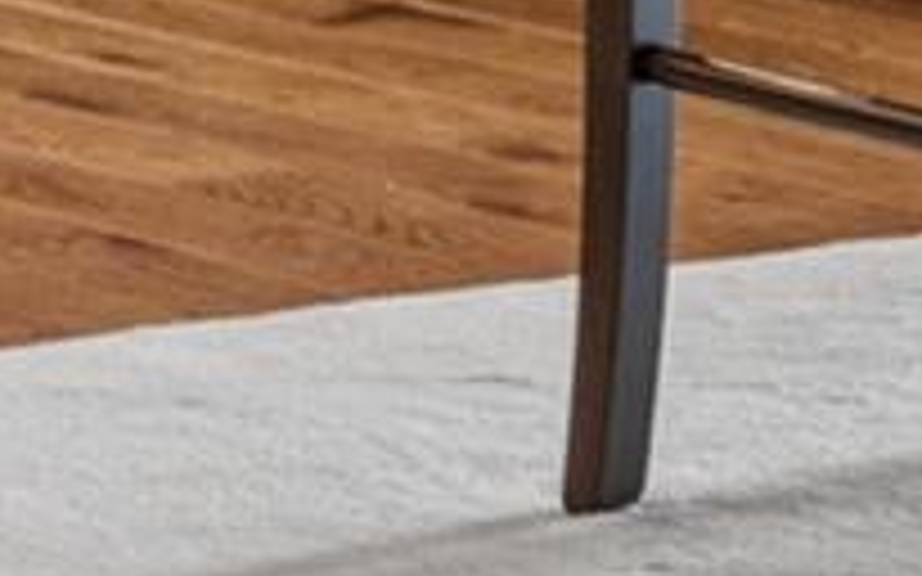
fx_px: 9998
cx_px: 2510
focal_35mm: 398
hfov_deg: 5.1
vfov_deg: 3.2
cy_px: -1611
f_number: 1.8
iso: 100
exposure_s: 1/80
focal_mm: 50
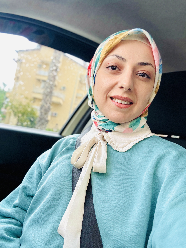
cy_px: 124
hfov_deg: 46.8
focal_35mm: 30
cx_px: 93
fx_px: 215
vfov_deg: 60.0
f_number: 1.9
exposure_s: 1/62
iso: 80
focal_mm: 2.69
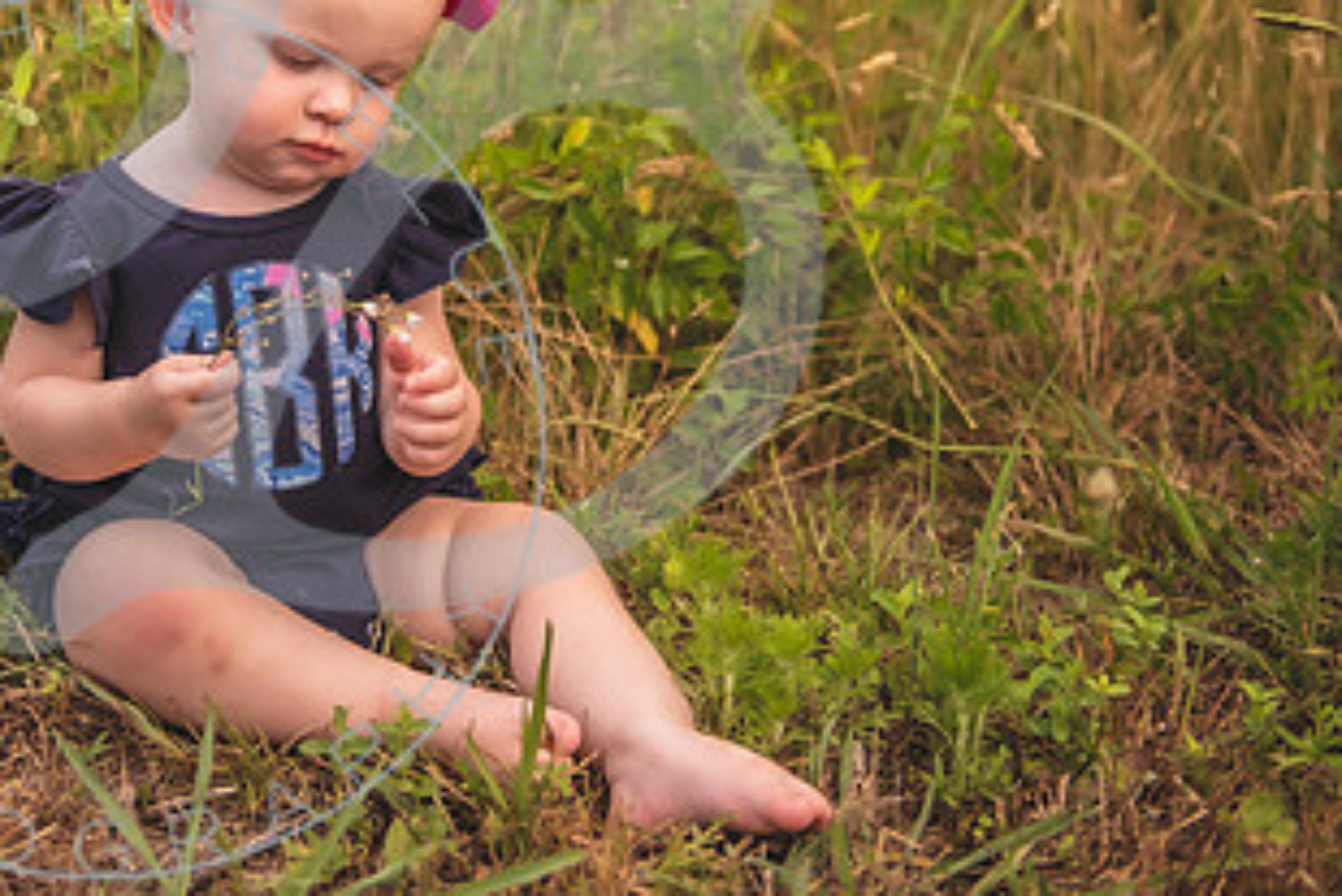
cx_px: 316
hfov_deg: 28.0
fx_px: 2648
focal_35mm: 71
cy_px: 71
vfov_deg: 18.8
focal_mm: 38
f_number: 2.8
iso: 100
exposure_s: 1/640
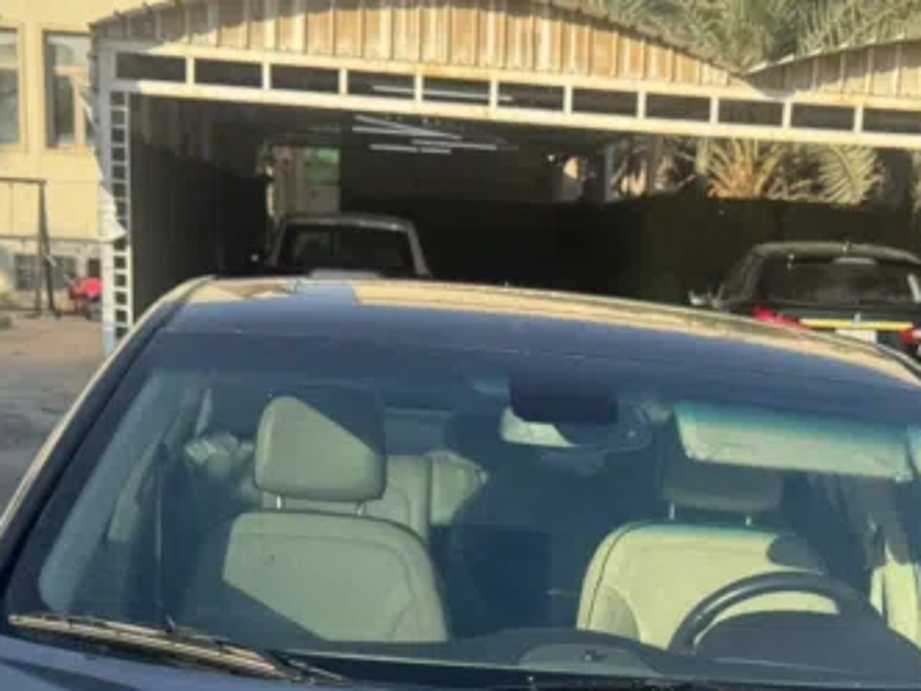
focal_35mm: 74
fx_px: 1969
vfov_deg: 18.4
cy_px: 921
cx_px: 630
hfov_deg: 26.2
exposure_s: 1/1678
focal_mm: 6.76
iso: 80
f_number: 1.78
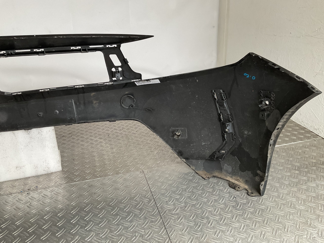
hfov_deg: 61.7
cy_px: 122
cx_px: 162
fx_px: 271
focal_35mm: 29
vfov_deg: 48.2
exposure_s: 1/100
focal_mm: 3
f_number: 1.8
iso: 64
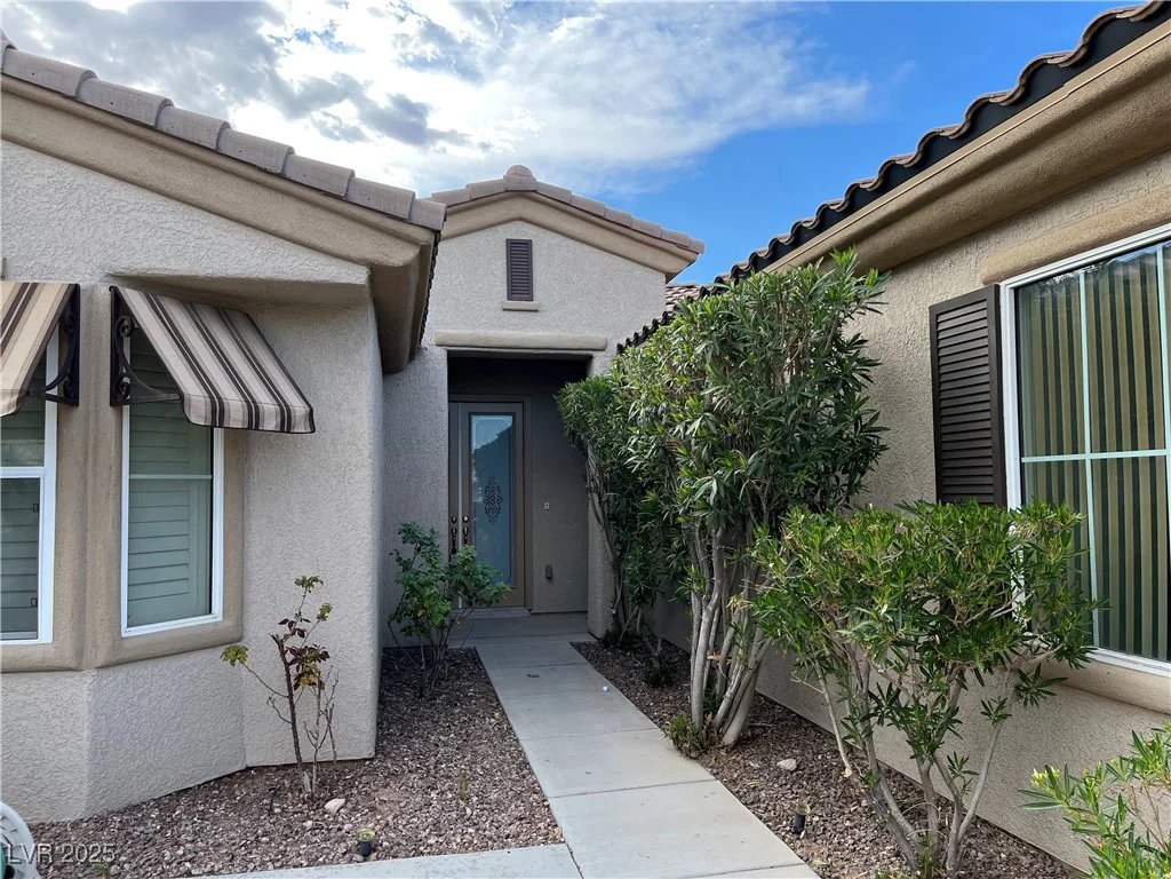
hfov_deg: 67.3
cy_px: 440
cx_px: 586
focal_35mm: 26
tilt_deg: +2.2
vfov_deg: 53.1
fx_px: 880
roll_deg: +0.1
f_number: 1.6
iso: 50
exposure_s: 1/1075
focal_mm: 5.1
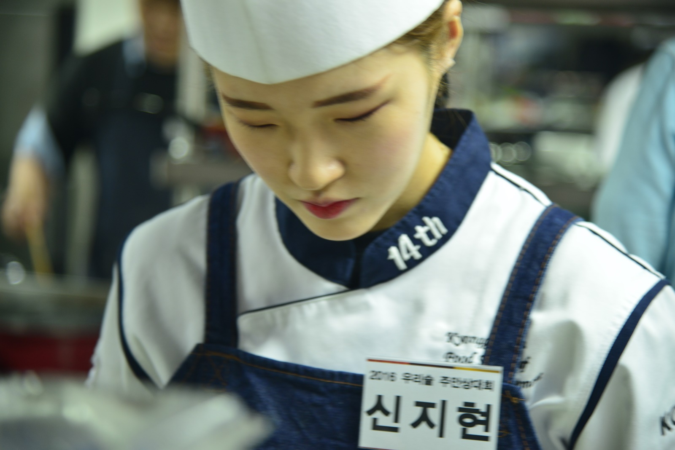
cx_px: 338
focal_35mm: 95
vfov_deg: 14.4
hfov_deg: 21.5
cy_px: 225
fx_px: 1782
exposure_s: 1/30
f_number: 4
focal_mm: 95
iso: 800
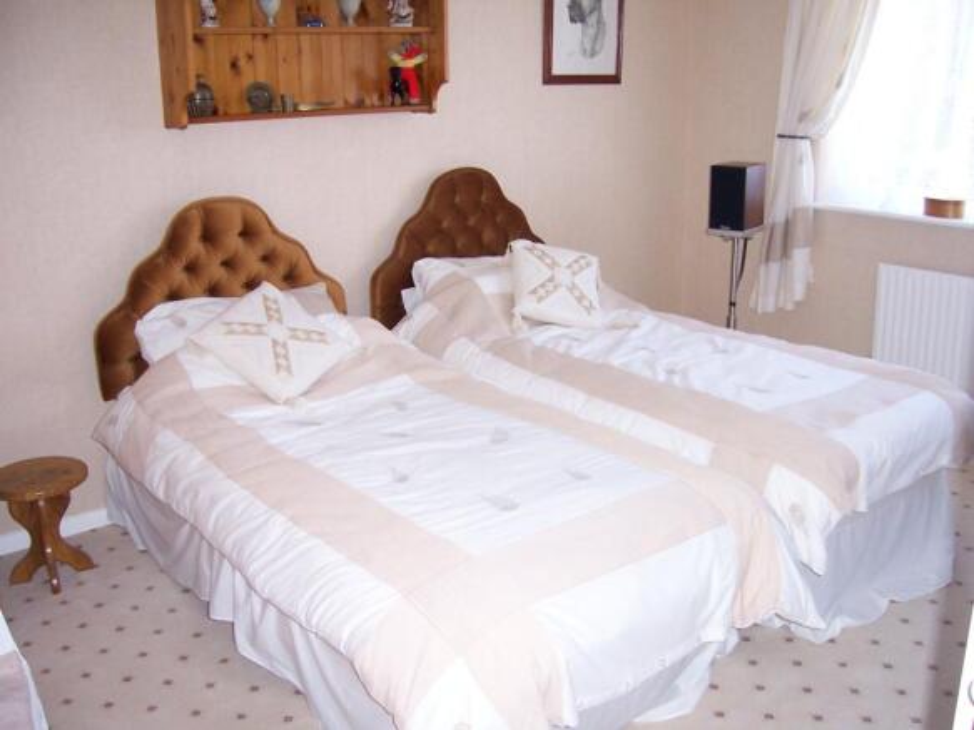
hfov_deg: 51.4
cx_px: 487
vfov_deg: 39.6
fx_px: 1013
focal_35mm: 36
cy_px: 365
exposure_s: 1/60
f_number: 3
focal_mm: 6
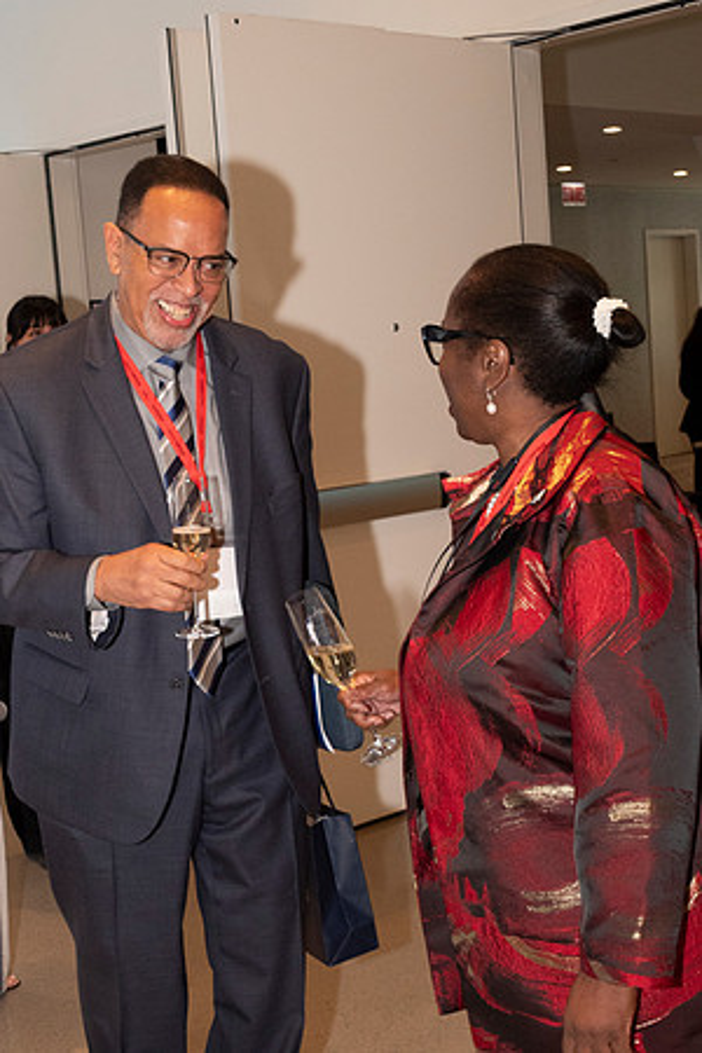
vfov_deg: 38.2
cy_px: 526
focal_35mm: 52
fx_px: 1521
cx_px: 351
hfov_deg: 26.0
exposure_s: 1/100
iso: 2500
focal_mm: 35
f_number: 10
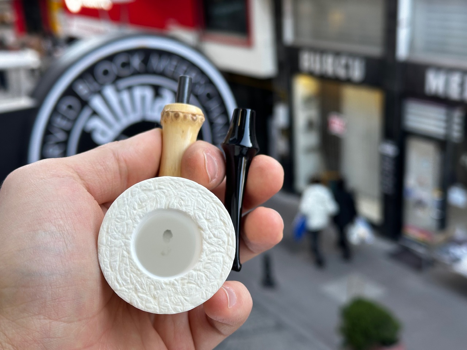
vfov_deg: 30.3
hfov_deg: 39.7
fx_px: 648
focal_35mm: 48
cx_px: 234
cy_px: 175
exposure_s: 1/100
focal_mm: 6.86
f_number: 1.78
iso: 40
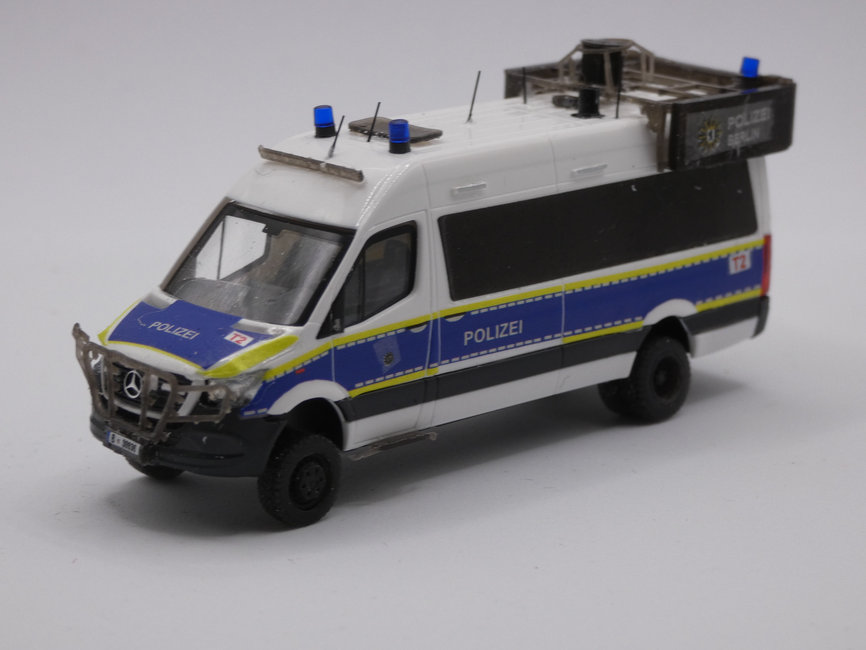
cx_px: 433
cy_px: 325
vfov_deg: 12.9
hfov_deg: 17.1
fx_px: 2877
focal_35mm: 115
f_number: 5
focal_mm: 20.5
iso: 100
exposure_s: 1/80
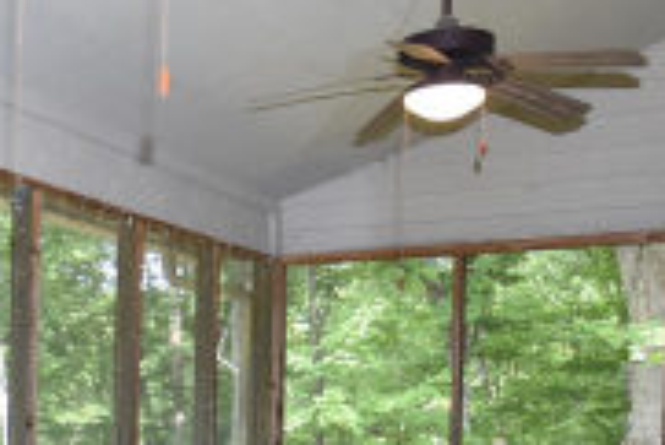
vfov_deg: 21.3
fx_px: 1146
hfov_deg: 27.3
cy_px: 434
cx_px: -191
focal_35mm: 62
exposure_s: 1/250
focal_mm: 10
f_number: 3.5
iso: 450
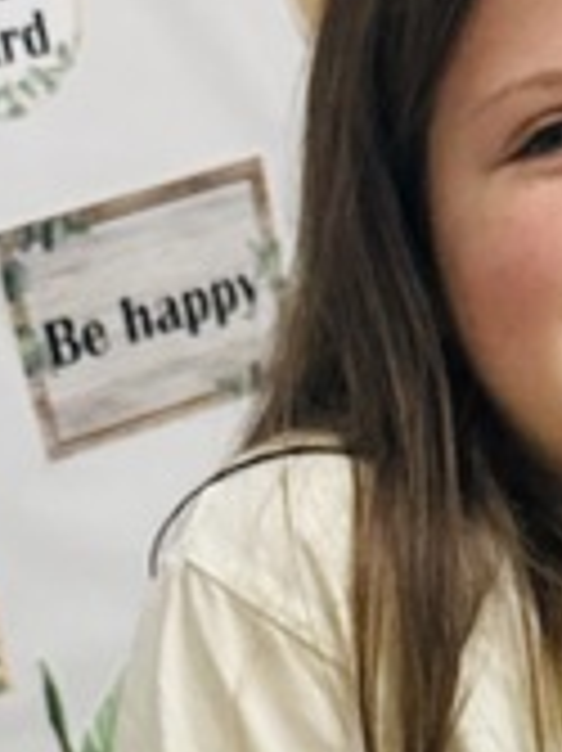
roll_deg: +13.8
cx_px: 378
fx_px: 3186
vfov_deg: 12.2
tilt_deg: -24.8
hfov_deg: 10.1
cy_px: 1405
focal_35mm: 147
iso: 200
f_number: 1.78
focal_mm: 6.86
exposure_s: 1/120
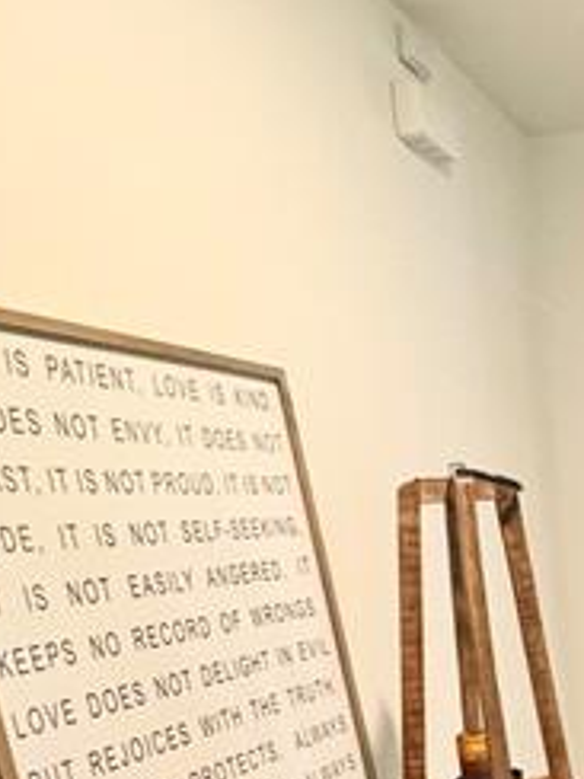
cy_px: 648
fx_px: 990
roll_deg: +4.8
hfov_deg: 27.2
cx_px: 772
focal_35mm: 44
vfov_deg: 40.7
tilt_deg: -8.6
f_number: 2.2
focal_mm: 2.22
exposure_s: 1/60
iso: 250
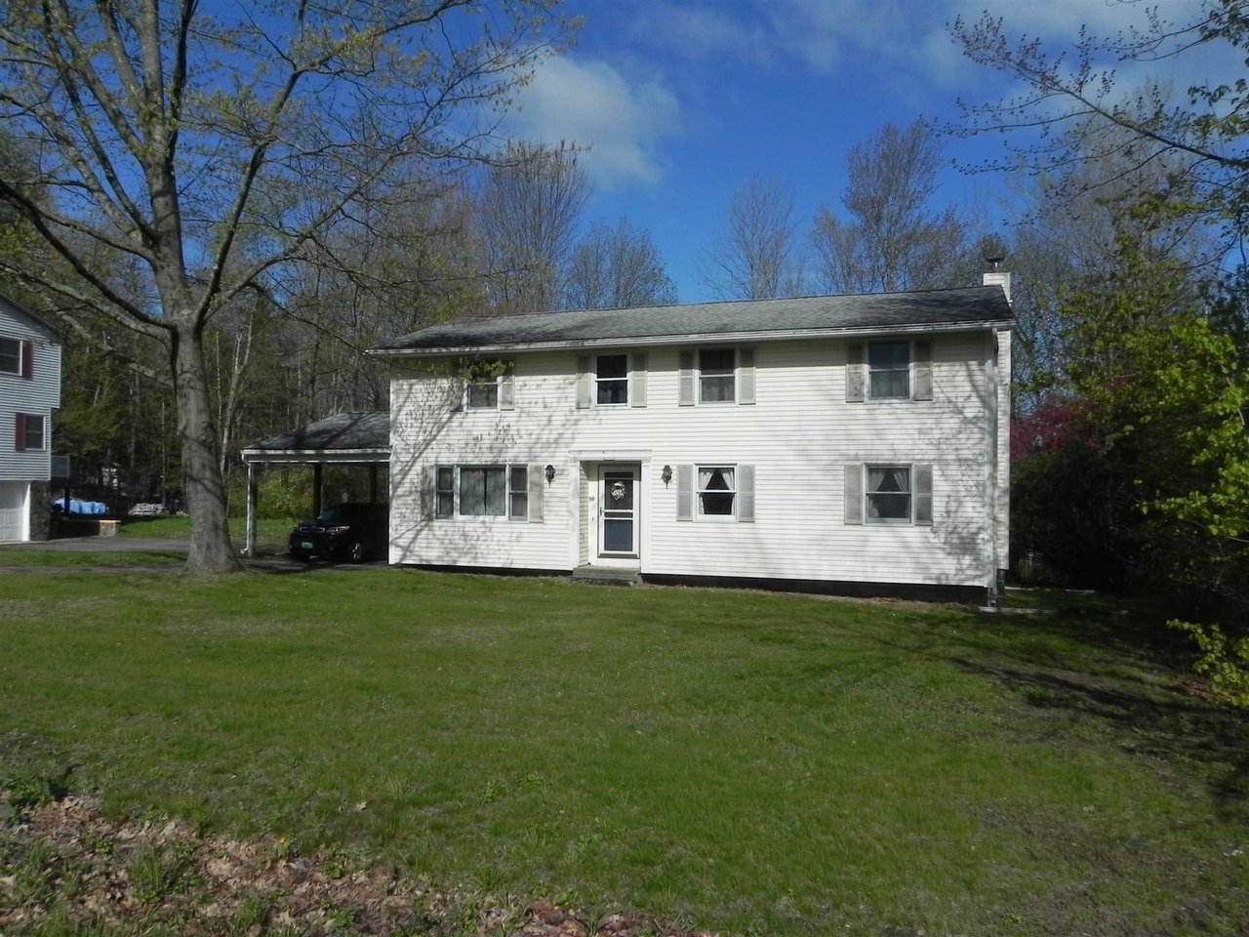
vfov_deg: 53.1
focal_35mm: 26
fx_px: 938
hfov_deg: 67.3
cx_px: 624
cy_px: 468
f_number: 8
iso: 160
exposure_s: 1/781
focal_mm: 4.6
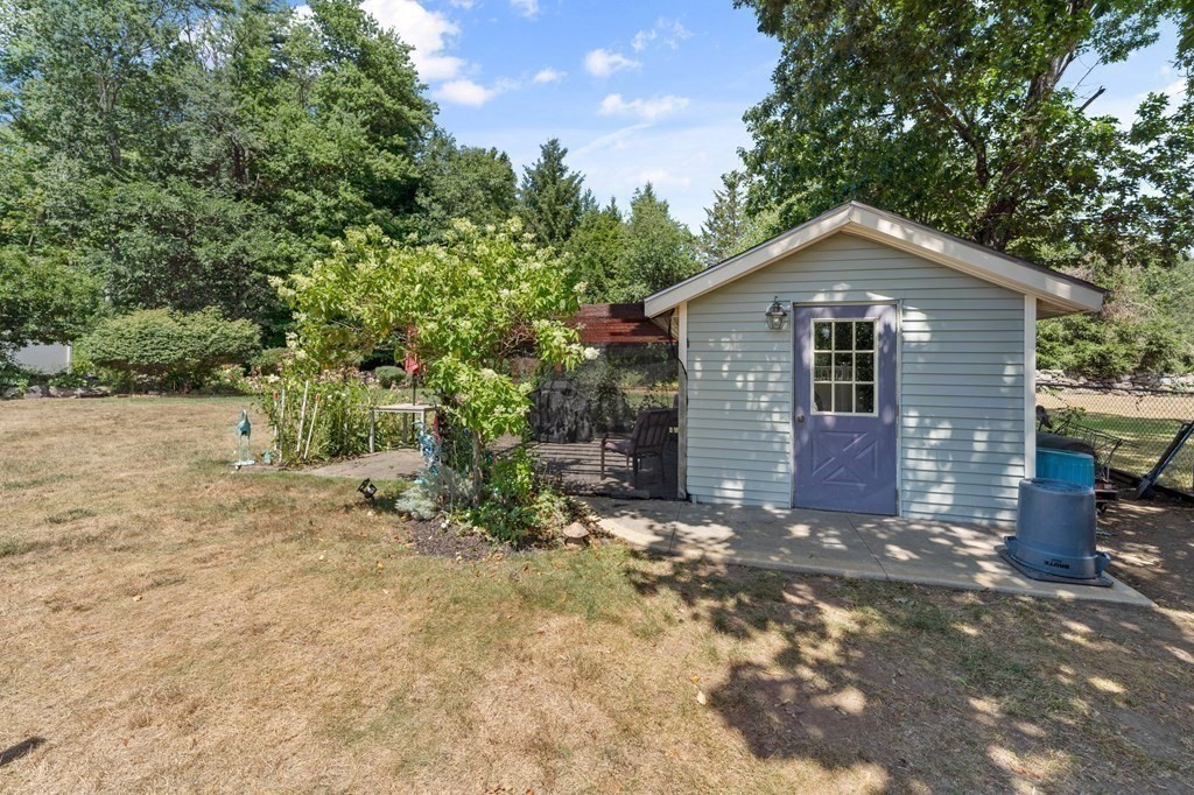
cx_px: 597
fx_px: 464
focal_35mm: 14
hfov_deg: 104.3
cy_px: 398
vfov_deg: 81.2
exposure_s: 1/320
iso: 160
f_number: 4
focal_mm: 14
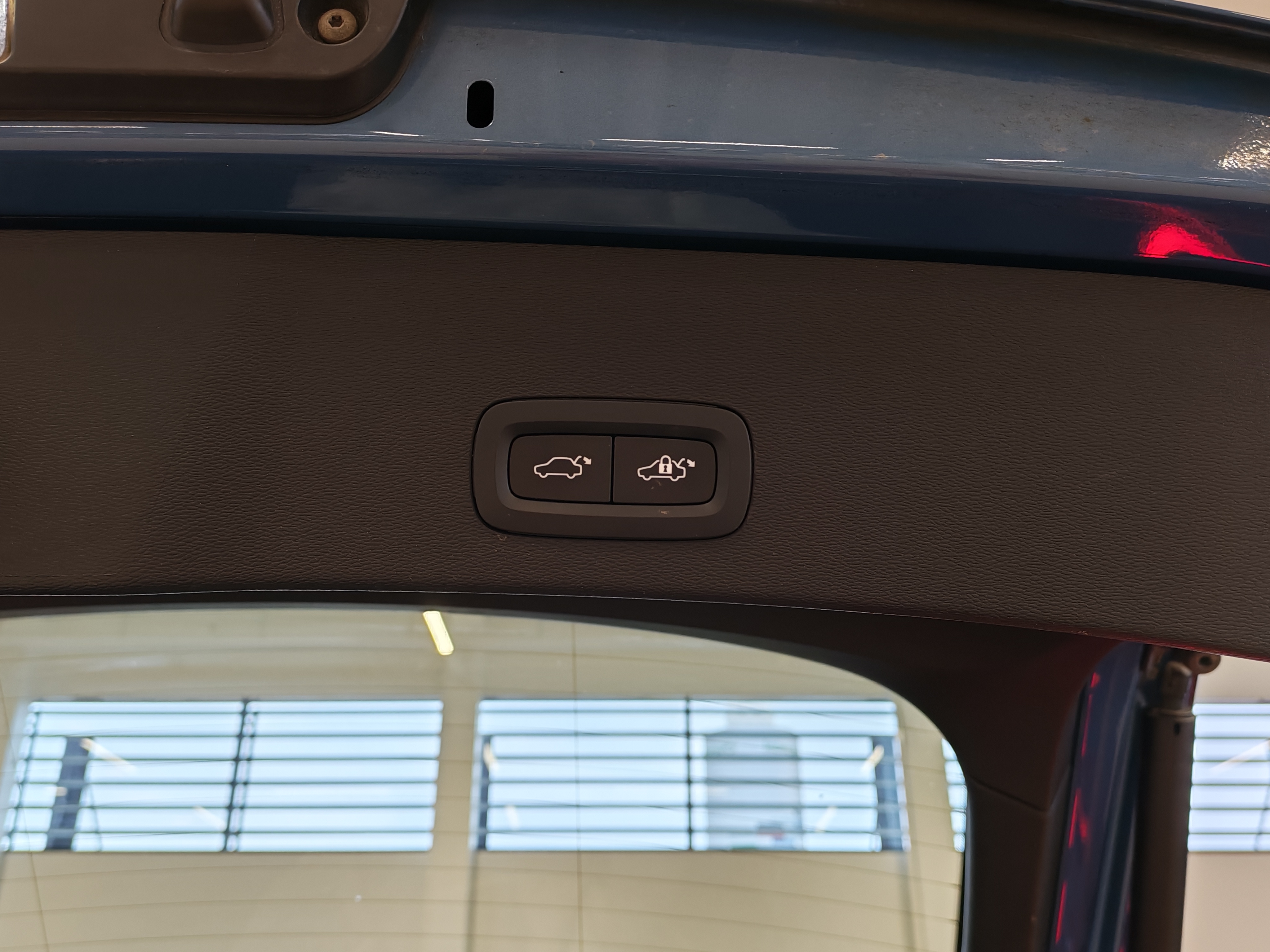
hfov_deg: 54.0
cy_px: 476
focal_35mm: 34
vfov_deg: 41.8
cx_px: 635
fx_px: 1247
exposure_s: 1/100
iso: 126
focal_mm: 6.12
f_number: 1.9
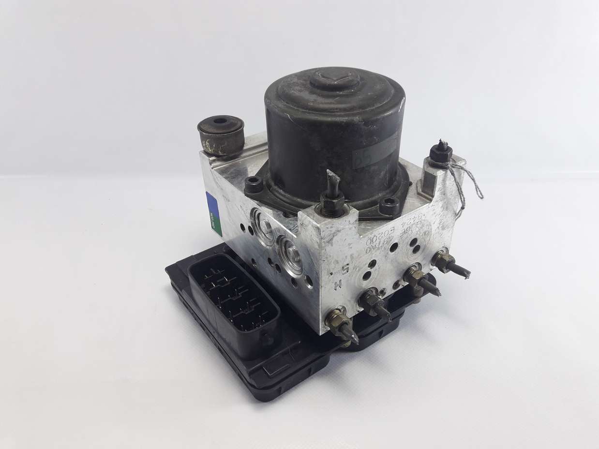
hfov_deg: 63.5
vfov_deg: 49.7
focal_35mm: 28
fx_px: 484
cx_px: 300
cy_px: 224
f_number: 1.9
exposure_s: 1/50
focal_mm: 3.7
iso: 50
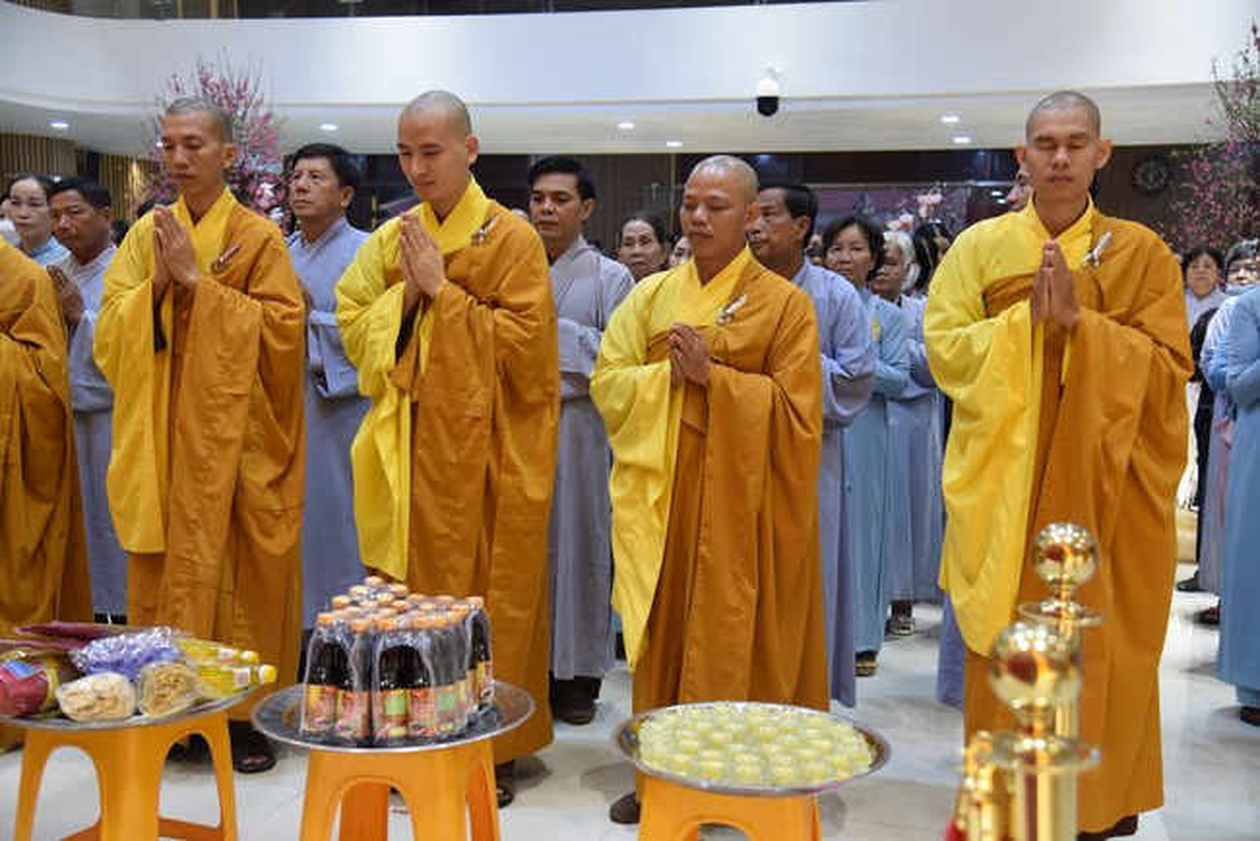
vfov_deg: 30.5
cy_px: 420
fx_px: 1541
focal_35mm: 44
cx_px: 630
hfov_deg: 44.5
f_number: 4
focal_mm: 44
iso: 1100
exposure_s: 1/60
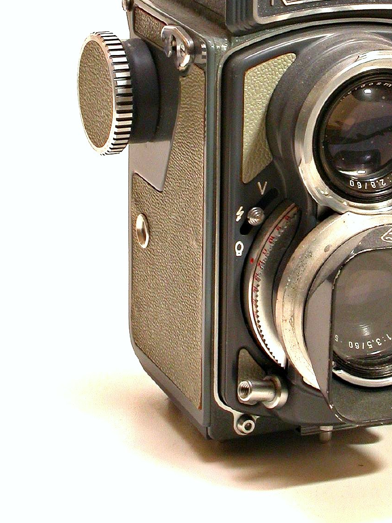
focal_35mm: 143
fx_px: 2158
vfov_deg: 13.7
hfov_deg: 10.4
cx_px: 293
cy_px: 120
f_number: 10
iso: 100
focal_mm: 16.4
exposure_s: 1/60
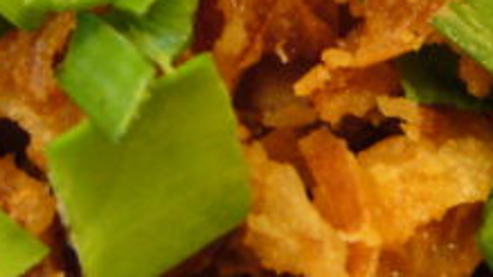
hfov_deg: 16.0
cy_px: -155
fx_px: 1751
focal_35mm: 134
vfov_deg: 8.8
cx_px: 259
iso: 200
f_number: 2.8
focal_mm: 5.8
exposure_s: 1/8
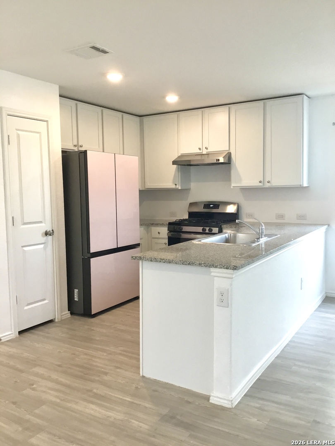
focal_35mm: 31
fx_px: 400
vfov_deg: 58.4
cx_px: 168
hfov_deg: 45.4
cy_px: 223
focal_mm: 3.3
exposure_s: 1/30
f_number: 2.4
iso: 50
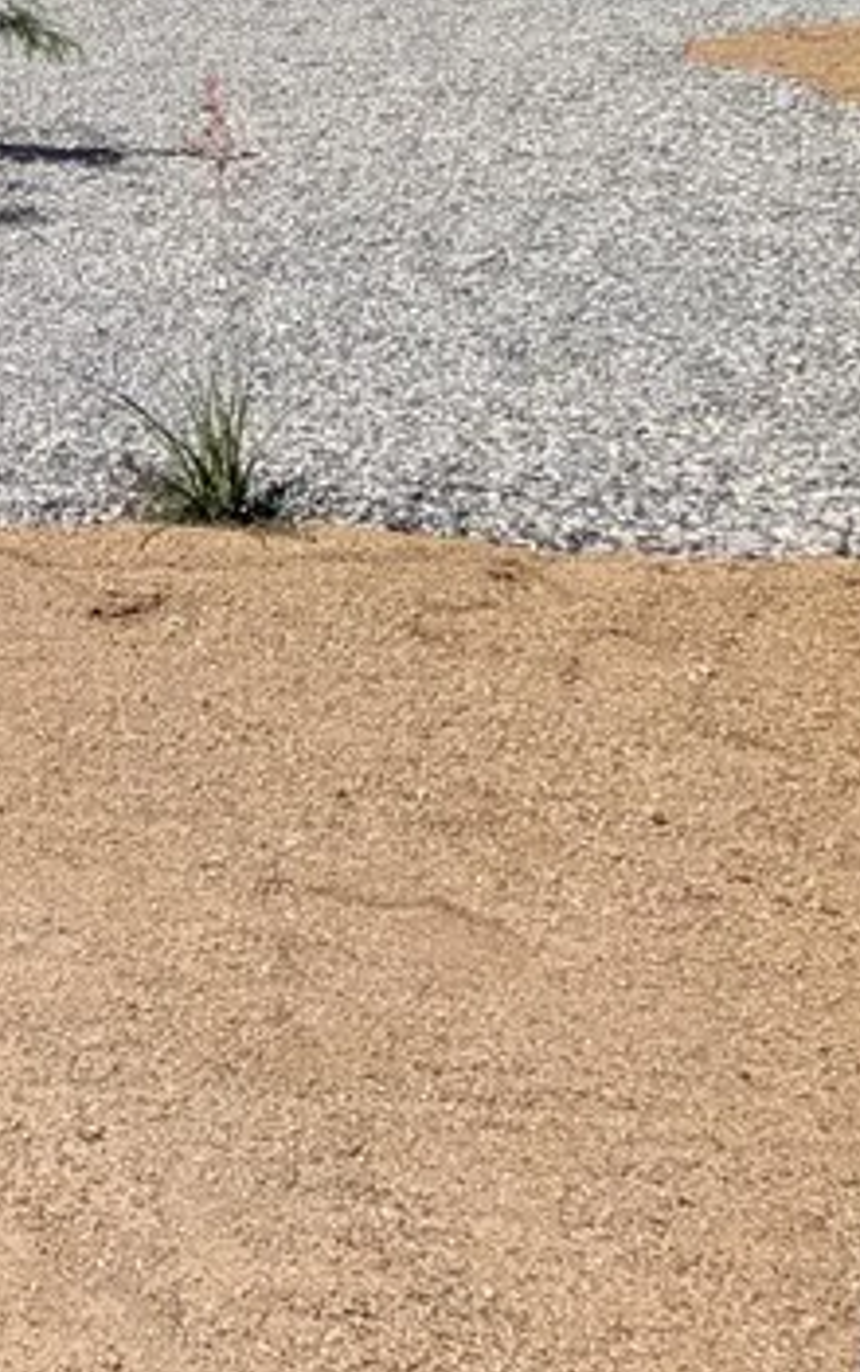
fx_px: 1385
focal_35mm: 37
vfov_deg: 42.3
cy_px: -113
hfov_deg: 19.0
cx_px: -885
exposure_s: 1/3906
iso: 54
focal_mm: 2.02
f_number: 1.7
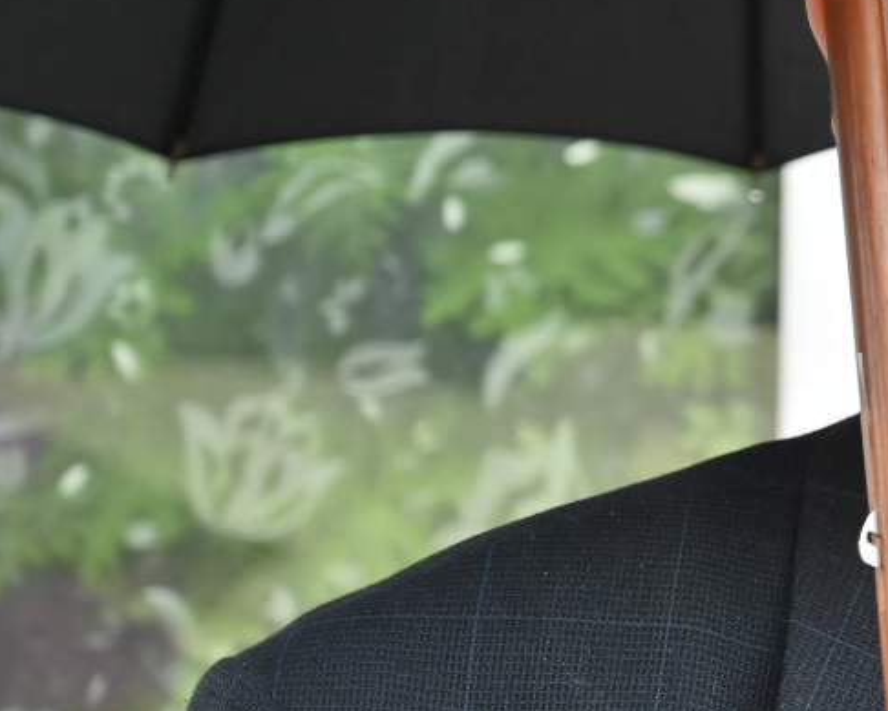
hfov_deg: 8.7
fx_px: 5757
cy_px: 228
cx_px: 1211
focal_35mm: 219
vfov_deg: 7.1
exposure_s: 1/160
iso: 800
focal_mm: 70
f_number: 4
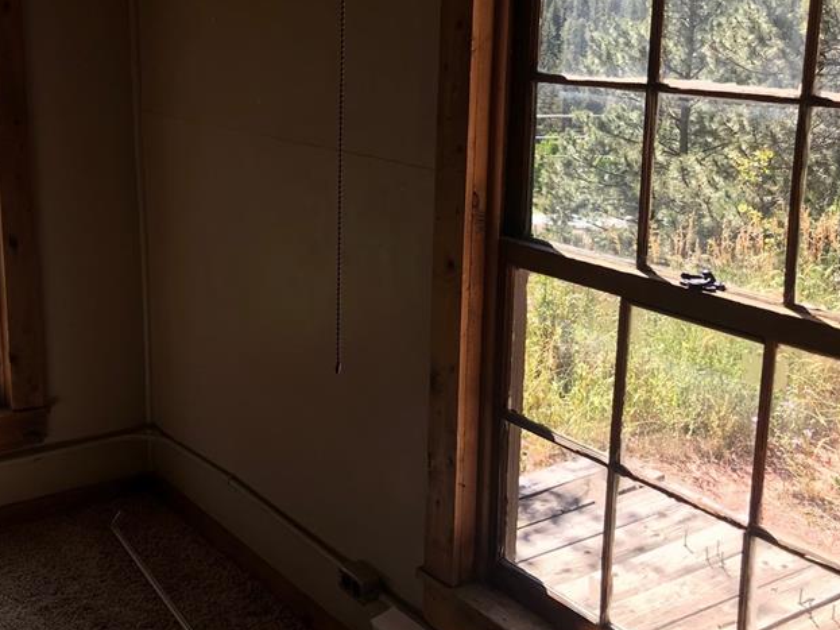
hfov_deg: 40.8
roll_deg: +0.6
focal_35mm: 46
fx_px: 1116
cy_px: 233
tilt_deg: -12.1
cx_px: 293
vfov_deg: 31.4
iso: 20
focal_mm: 3.99
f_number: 1.8
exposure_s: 1/386
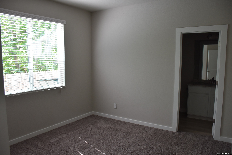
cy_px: 78
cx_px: 116
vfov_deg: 48.0
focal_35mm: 27
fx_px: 174
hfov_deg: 67.3
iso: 560
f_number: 4
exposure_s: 1/60
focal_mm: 18
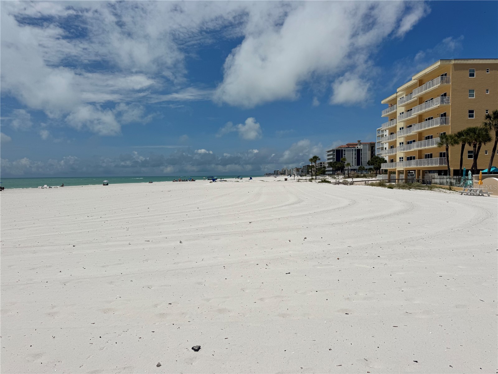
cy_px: 187
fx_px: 345
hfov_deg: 71.6
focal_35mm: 24
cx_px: 249
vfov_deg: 56.8
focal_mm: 6.76
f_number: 1.78
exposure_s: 1/20000
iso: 64
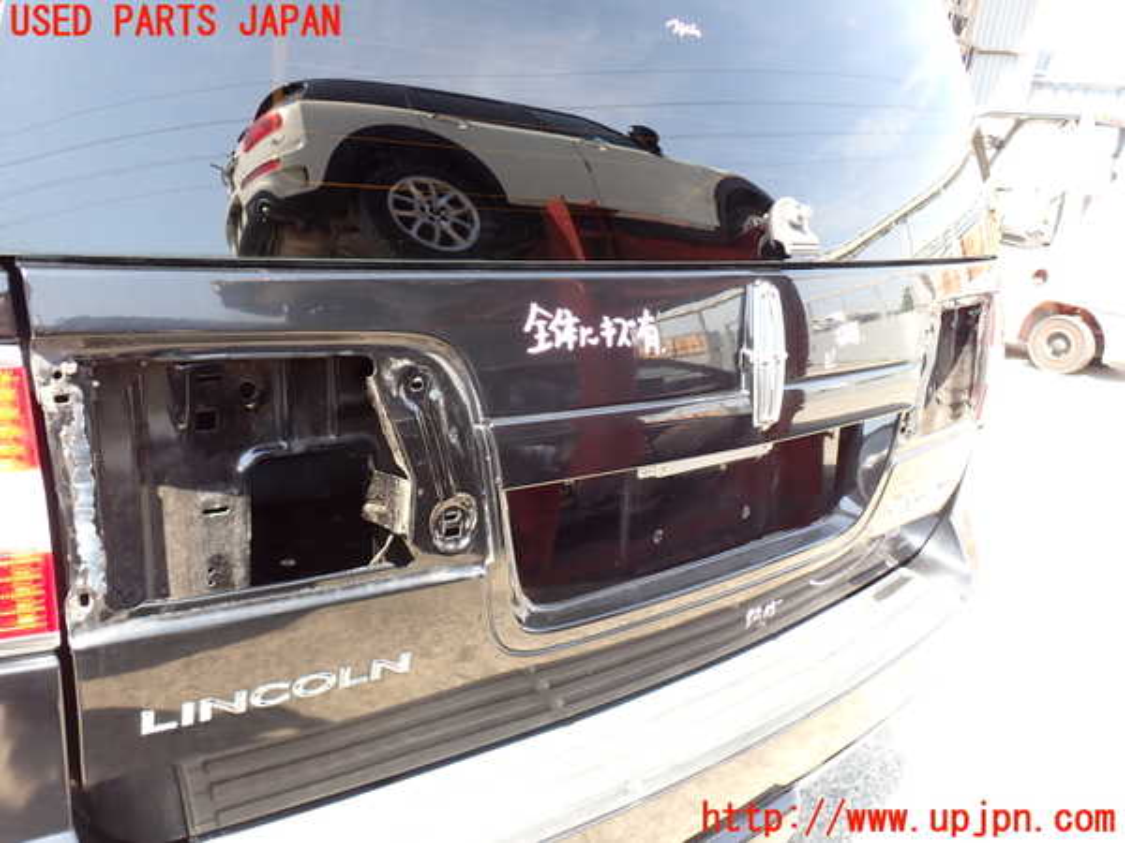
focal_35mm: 30
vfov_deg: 46.8
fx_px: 975
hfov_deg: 60.0
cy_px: 422
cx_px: 562
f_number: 3.2
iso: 100
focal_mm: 5.4
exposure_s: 1/80
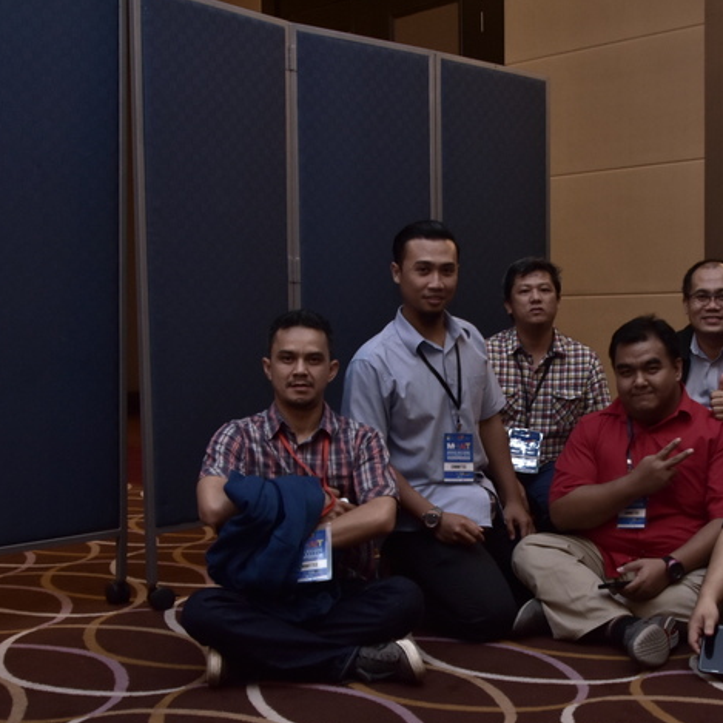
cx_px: 526
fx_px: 1081
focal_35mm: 46
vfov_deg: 37.0
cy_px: 392
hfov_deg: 36.3
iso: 1000
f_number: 7.1
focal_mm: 21
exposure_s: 1/40
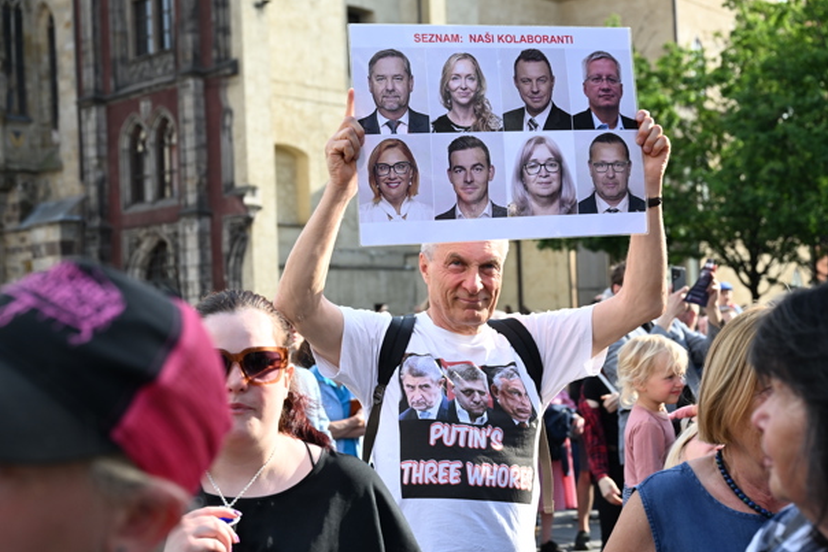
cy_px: 311
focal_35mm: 56
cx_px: 385
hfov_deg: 35.6
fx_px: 1288
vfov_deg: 24.2
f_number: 5
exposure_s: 1/1250
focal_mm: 49
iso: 640
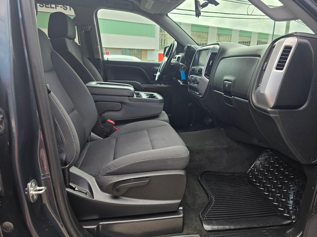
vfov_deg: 58.9
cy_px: 118
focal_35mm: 23
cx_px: 158
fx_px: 211
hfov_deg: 73.9
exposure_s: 1/359
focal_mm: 6.3
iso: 25
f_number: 1.7
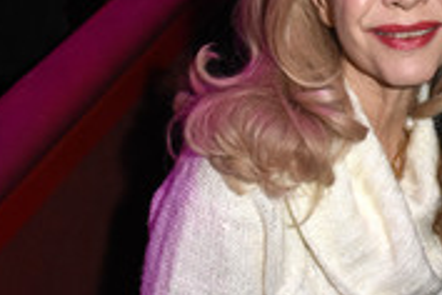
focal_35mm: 84
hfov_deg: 22.8
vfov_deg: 16.3
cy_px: 150
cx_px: 486
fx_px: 1031
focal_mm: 22
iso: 2500
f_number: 6.3
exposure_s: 1/125
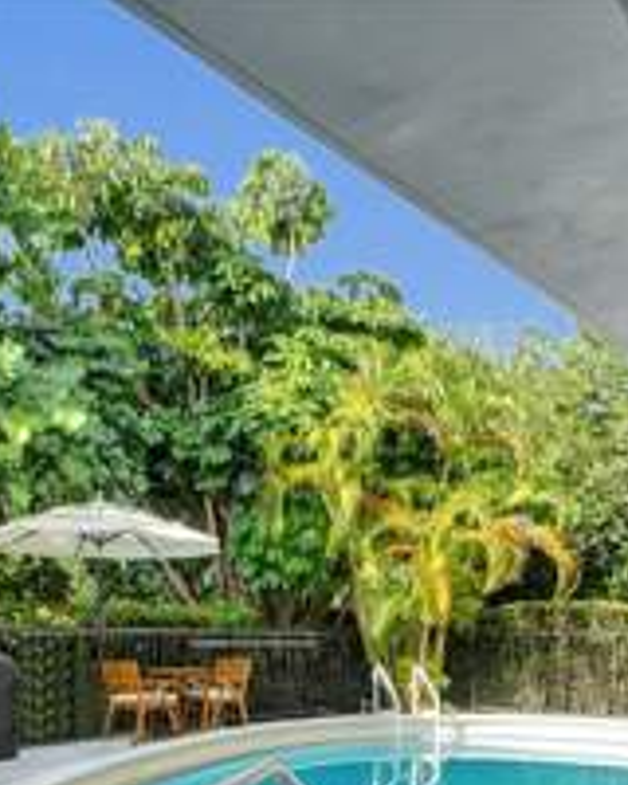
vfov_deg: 47.8
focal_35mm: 36
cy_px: 616
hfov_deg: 41.0
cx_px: 263
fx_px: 836
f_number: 5
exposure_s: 1/320
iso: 160
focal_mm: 16
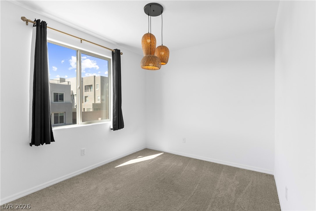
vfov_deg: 70.4
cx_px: 158
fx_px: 149
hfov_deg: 93.3
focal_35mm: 17
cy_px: 106
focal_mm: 17
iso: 400
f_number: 8
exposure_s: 1/10
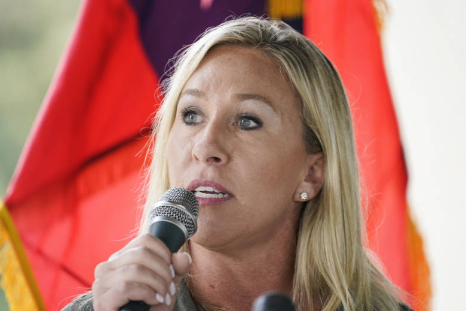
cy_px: 156
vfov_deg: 3.4
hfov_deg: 5.2
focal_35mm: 400
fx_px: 5177
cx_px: 233
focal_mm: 400
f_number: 5.6
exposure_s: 1/400
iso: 2500
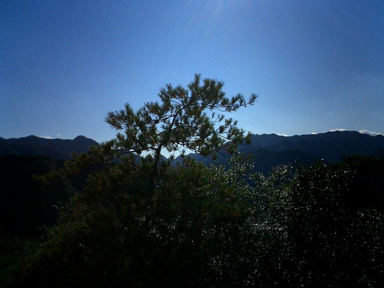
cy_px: 144
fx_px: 410
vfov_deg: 38.7
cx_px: 192
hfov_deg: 50.1
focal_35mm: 37
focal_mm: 5.6
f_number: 3.5
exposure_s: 1/8000
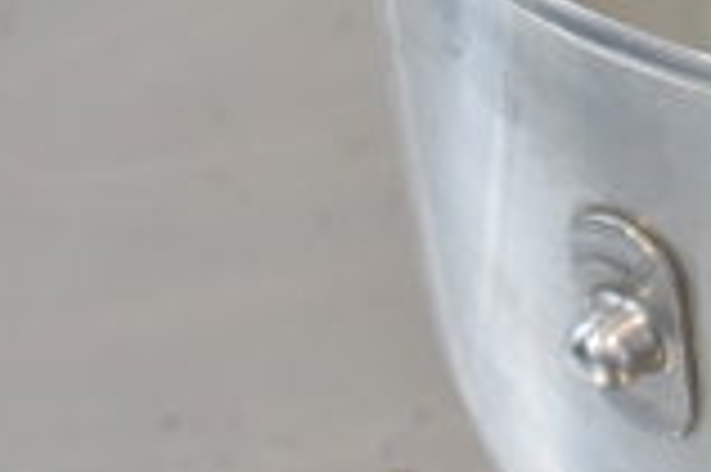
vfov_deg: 7.9
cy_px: 88
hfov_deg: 11.2
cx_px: 1202
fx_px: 3433
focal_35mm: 174
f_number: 4.2
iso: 720
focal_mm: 30
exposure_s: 1/50
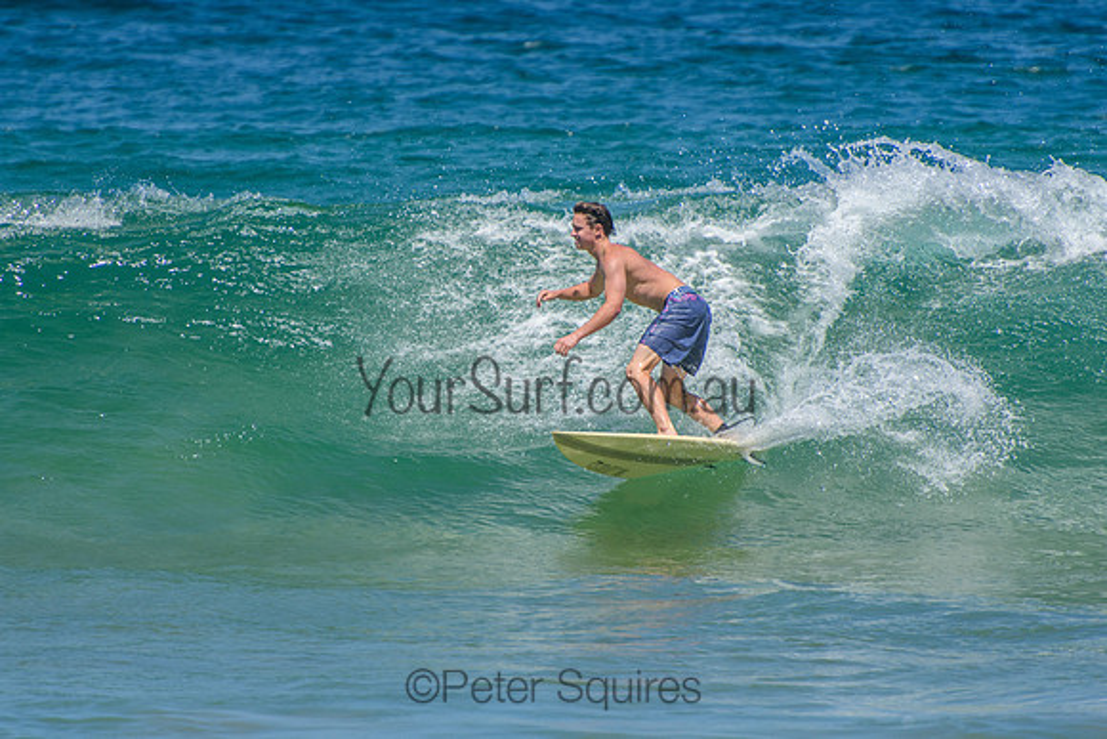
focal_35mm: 600
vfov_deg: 2.3
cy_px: 370
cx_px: 554
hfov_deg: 3.4
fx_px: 18453
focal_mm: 400
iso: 320
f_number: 5.6
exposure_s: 1/2000
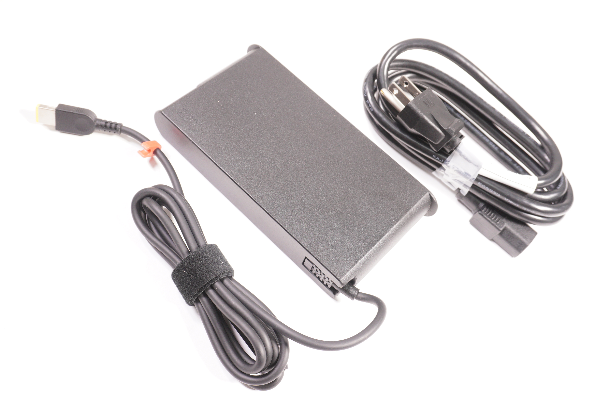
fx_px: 559
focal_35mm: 33
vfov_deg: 39.9
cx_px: 305
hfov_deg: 57.3
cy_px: 202
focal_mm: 22
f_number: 5.6
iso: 500
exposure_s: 1/50
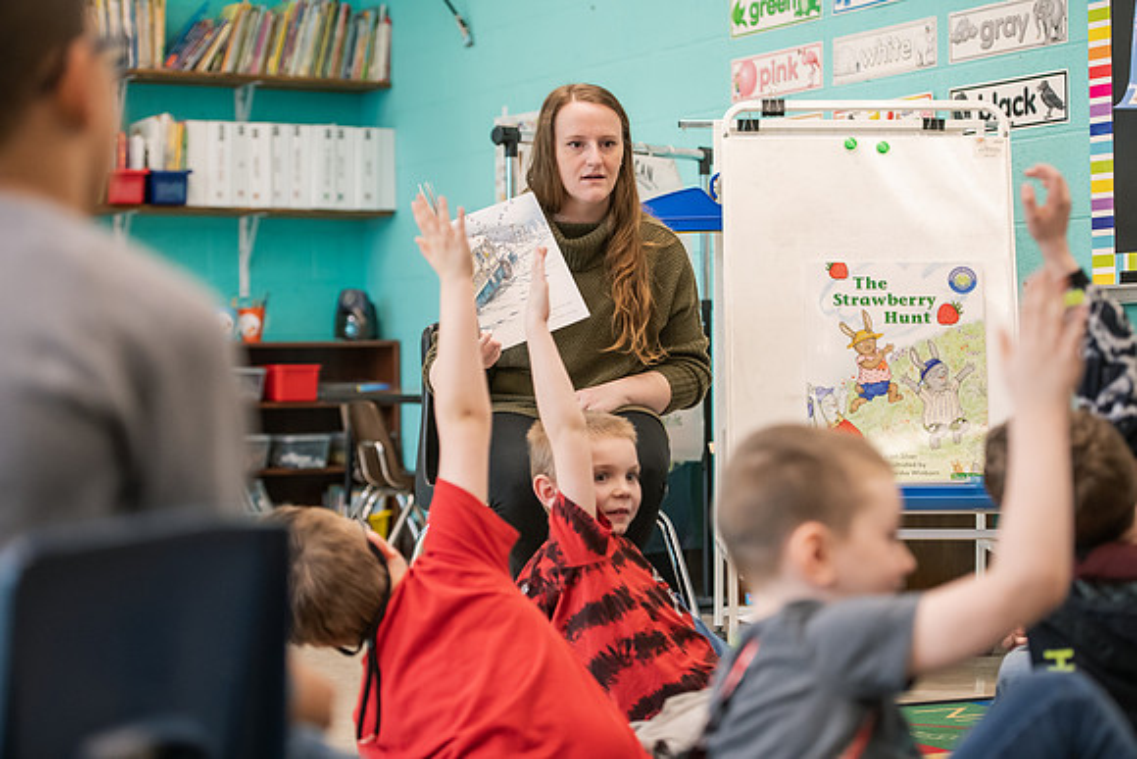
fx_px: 2590
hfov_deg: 24.8
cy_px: 380
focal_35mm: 82
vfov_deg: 16.7
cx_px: 568
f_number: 3.2
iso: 1600
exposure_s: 1/160
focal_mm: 82
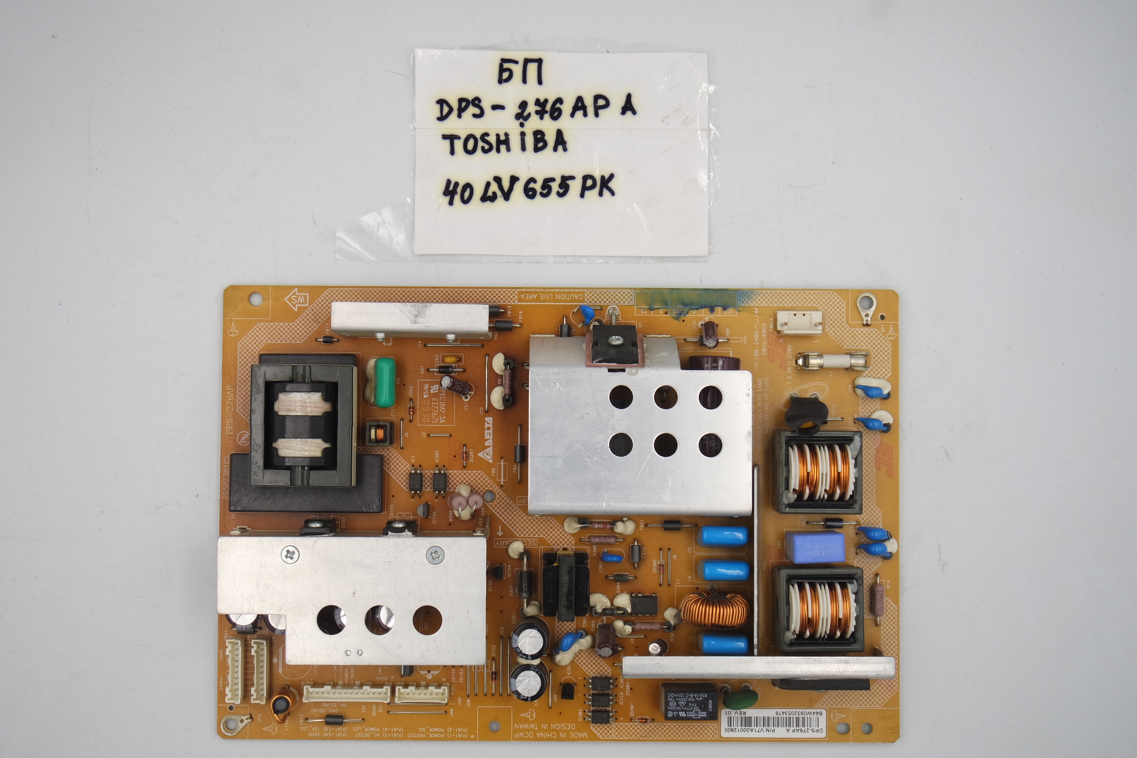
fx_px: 1421
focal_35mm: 45
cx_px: 568
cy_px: 379
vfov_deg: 29.9
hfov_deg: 43.6
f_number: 5.6
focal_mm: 17
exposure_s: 1/100
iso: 160
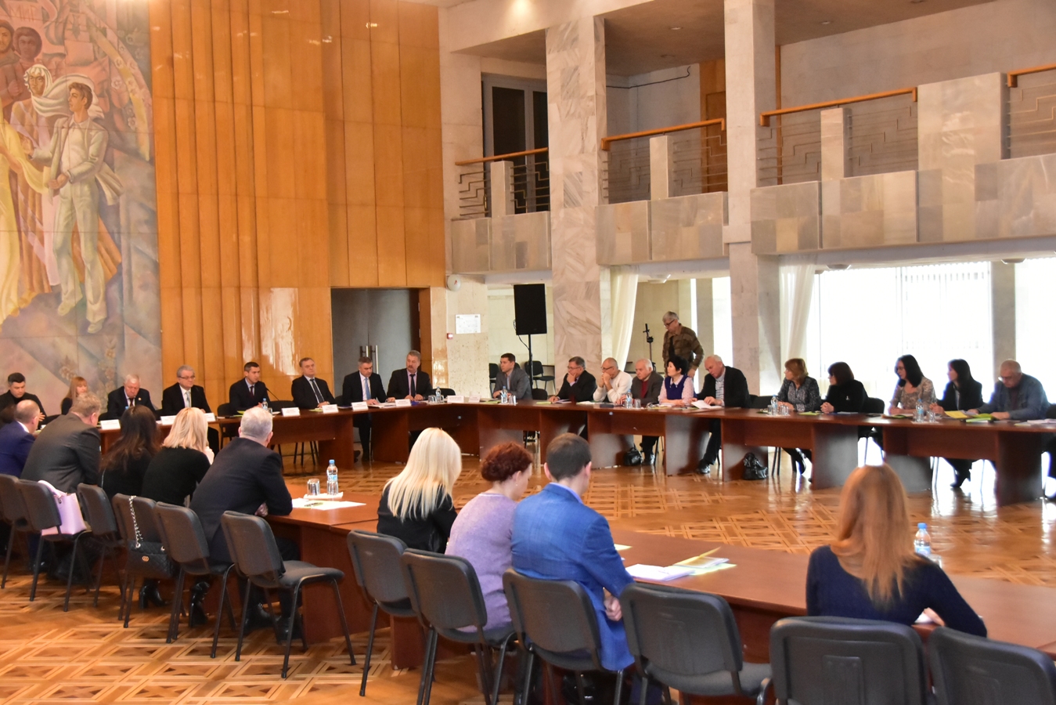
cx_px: 528
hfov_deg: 42.3
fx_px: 1364
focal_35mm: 46
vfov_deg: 29.0
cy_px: 352
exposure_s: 1/250
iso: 3200
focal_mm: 31
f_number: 5.6
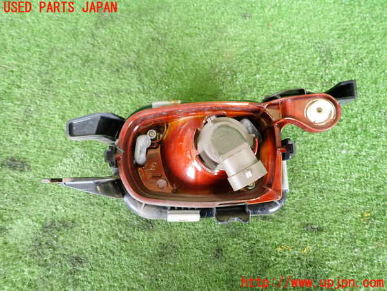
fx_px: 279
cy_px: 146
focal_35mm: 25
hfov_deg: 69.4
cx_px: 194
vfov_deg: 54.9
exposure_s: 1/30
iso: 200
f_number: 2
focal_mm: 4.5
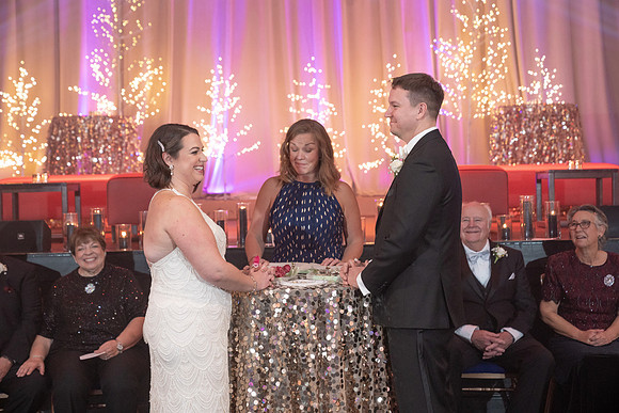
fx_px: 1204
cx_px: 310
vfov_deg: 19.5
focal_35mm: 70
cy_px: 206
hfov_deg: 28.8
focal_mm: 70
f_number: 4
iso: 4000
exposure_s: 1/100
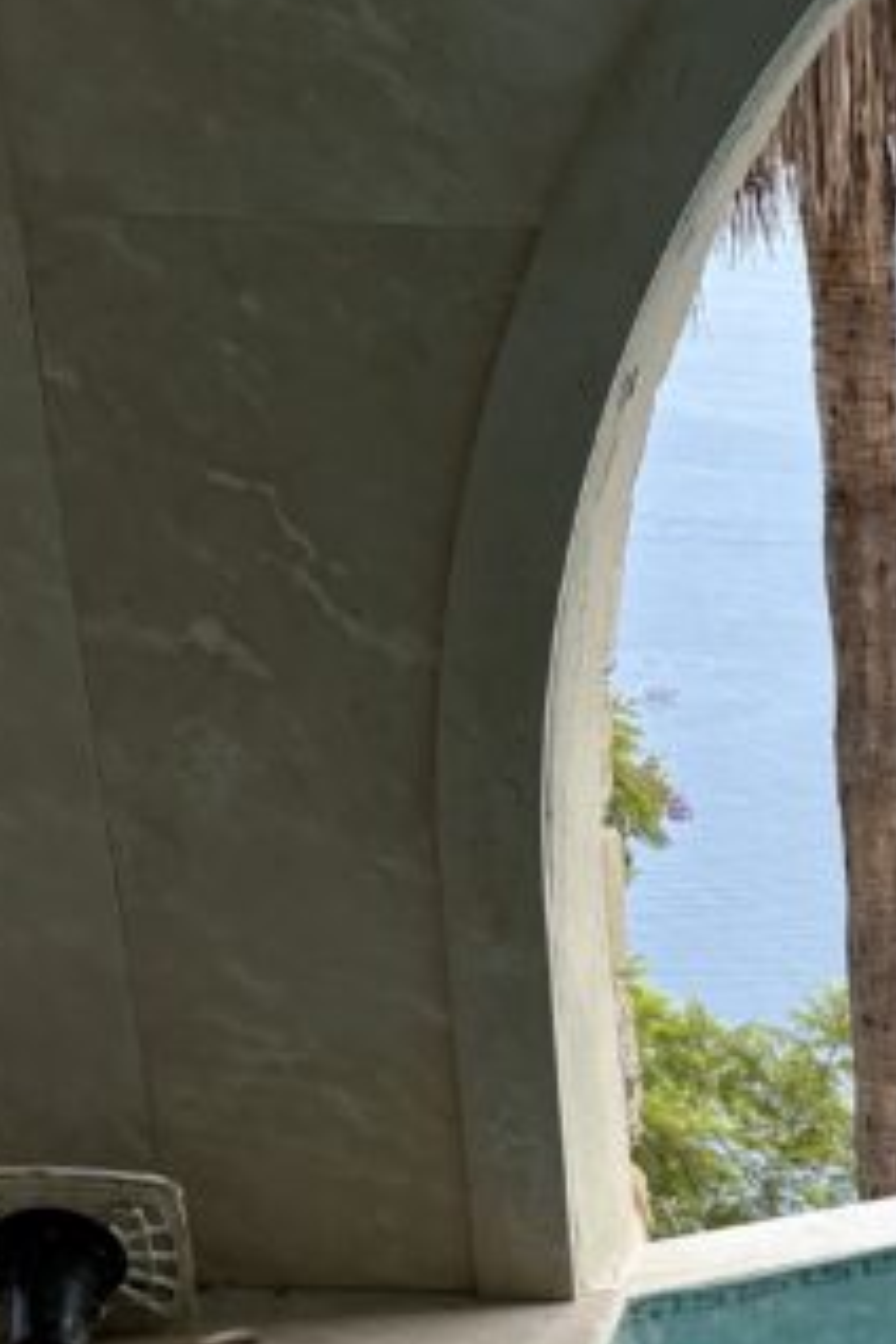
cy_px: 1893
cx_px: 1323
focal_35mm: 87
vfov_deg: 20.6
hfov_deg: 14.7
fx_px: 3248
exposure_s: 1/884
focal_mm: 5.96
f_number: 1.6
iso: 50
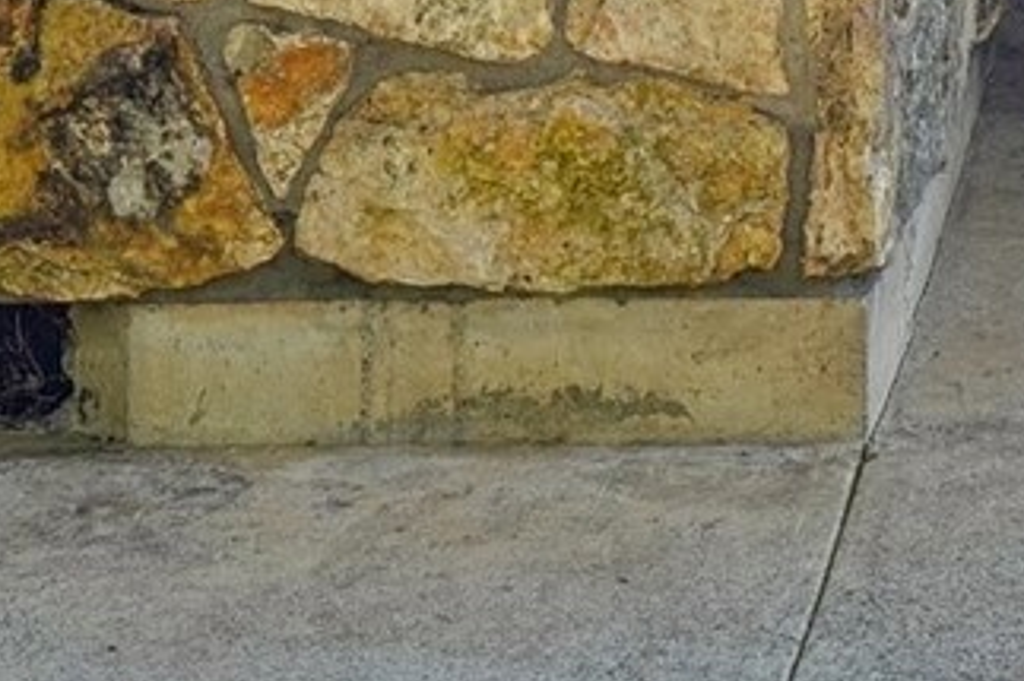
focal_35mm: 184
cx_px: 1403
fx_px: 5231
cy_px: -584
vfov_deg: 7.2
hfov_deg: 10.9
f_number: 8
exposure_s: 1/30
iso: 400
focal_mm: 35
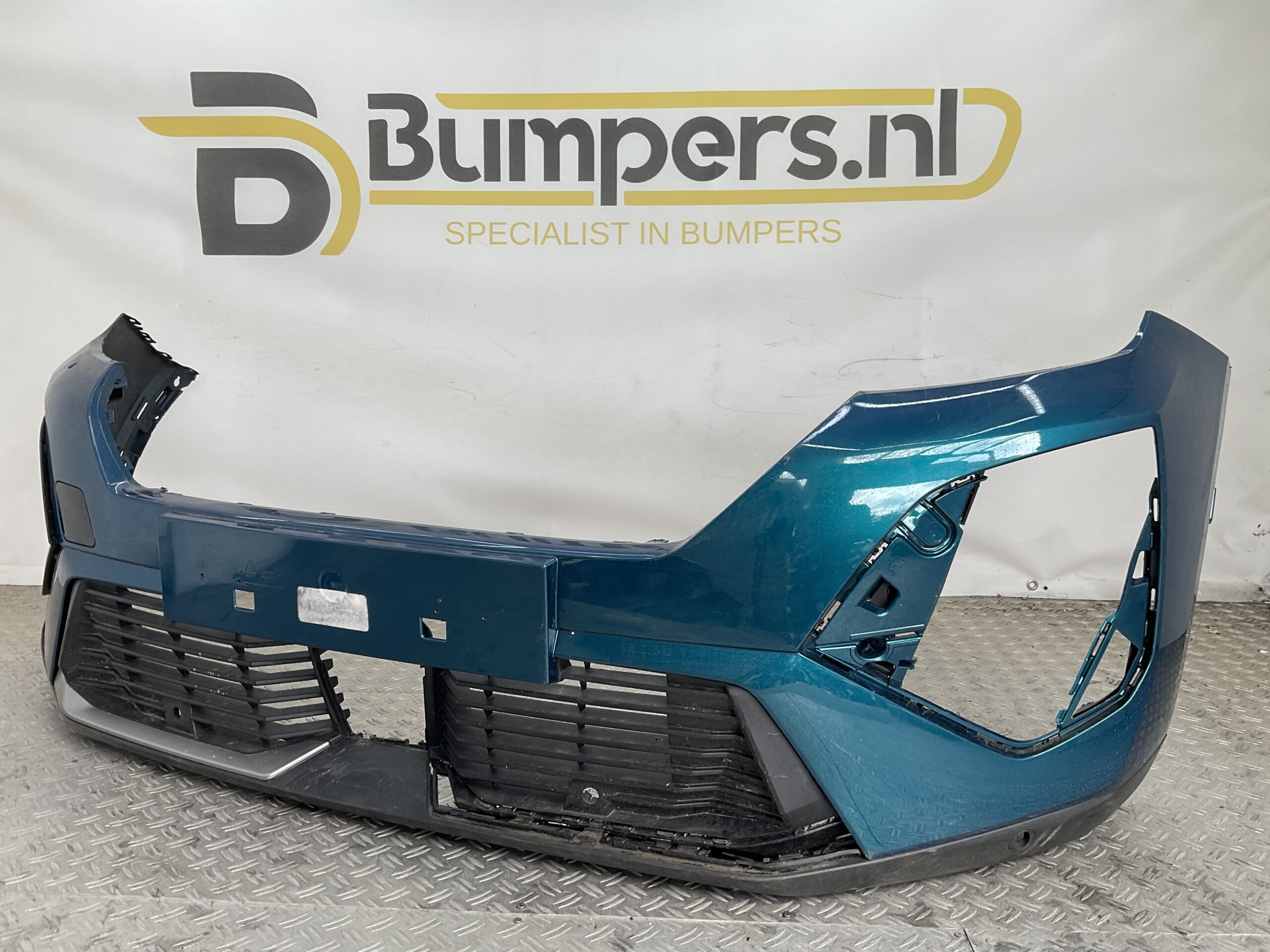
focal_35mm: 29
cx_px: 635
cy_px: 476
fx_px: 1064
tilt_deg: -10.2
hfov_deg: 61.7
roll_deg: -2.2
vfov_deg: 48.2
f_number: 1.8
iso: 16
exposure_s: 1/173
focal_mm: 3
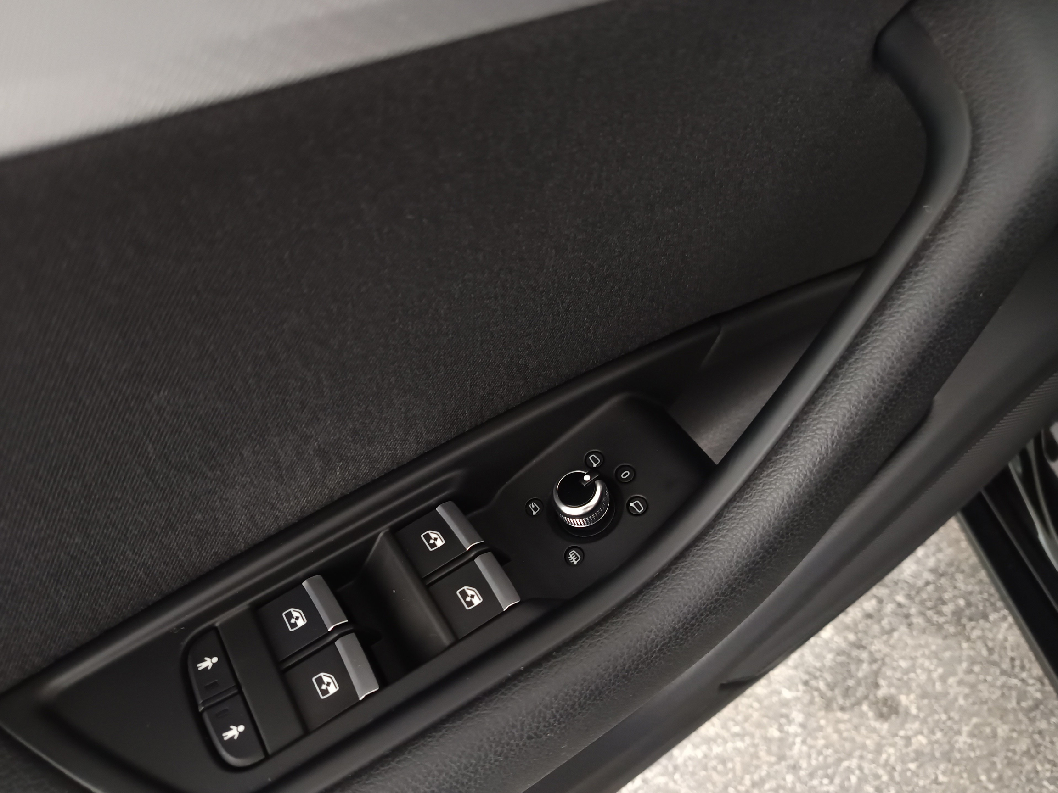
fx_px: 764
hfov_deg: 69.4
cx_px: 525
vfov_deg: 54.9
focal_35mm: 25
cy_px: 403
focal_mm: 5.31
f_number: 1.7
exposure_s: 1/50
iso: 1149
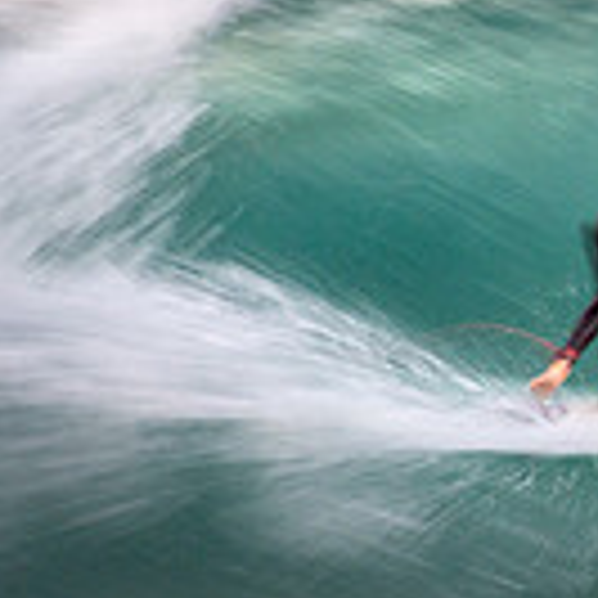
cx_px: 1043
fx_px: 54295
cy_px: 254
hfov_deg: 0.6
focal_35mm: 2778
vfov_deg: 0.6
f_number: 5.6
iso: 140
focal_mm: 500
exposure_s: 1/20
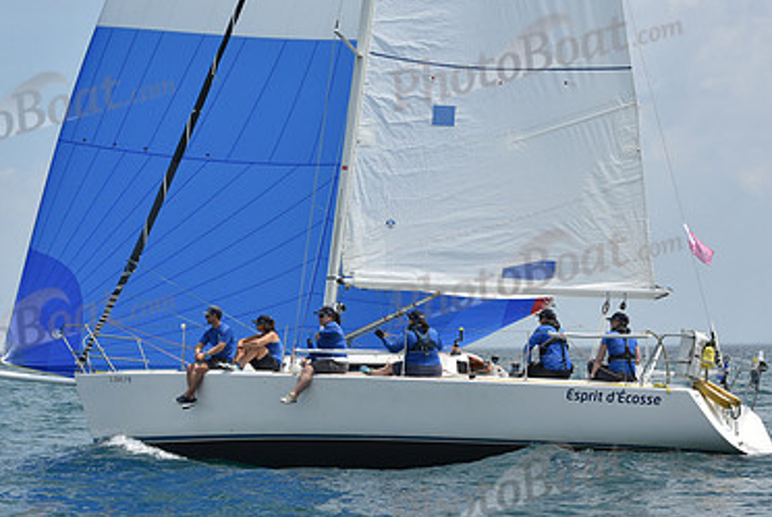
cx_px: 284
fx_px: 2340
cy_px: 194
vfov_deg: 12.6
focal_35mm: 109
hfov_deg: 18.7
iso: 250
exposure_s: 1/1250
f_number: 9
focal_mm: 70
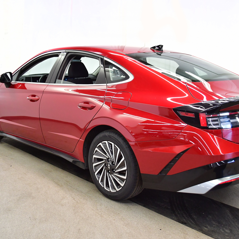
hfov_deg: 39.1
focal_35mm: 43
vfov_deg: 39.2
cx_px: 132
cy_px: 119
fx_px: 336
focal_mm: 22
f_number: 4.5
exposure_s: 1/100
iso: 1400
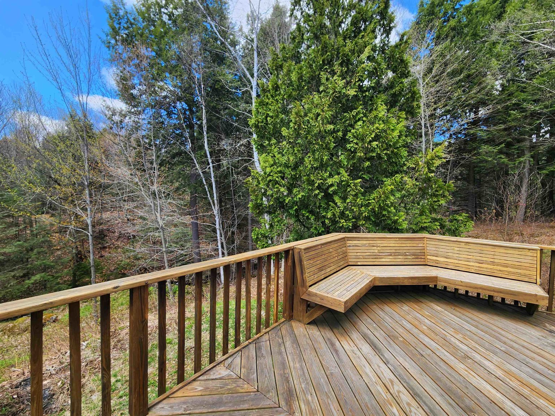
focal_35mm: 13
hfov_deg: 106.2
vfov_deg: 89.9
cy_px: 208
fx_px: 208
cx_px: 278
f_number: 2.2
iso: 50
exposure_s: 1/297
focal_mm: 2.2
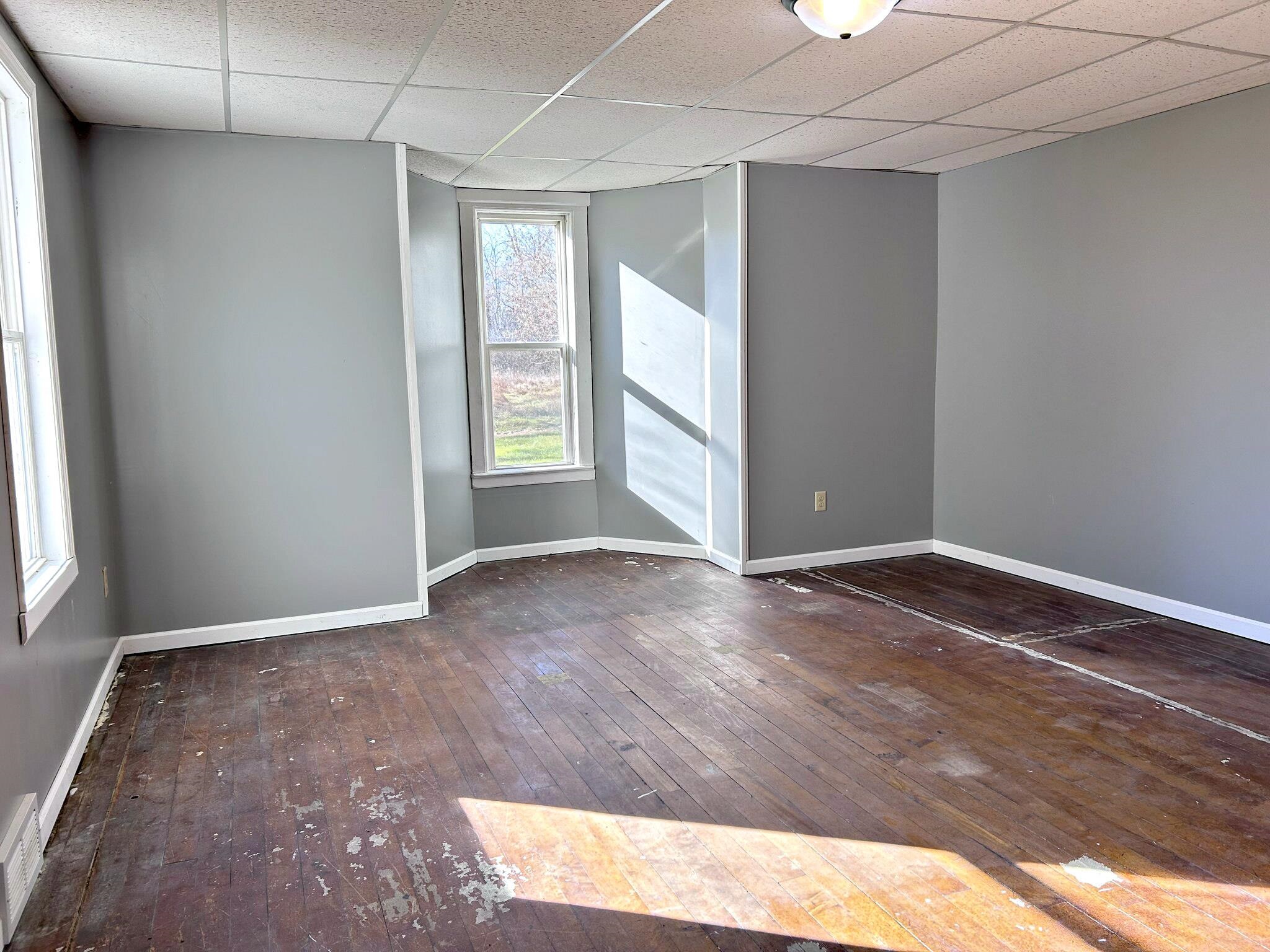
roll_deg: +2.0
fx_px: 954
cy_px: 476
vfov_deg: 53.1
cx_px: 635
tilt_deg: -6.9
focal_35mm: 26
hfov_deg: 67.3
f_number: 1.5
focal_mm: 5.7
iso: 40
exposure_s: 1/204
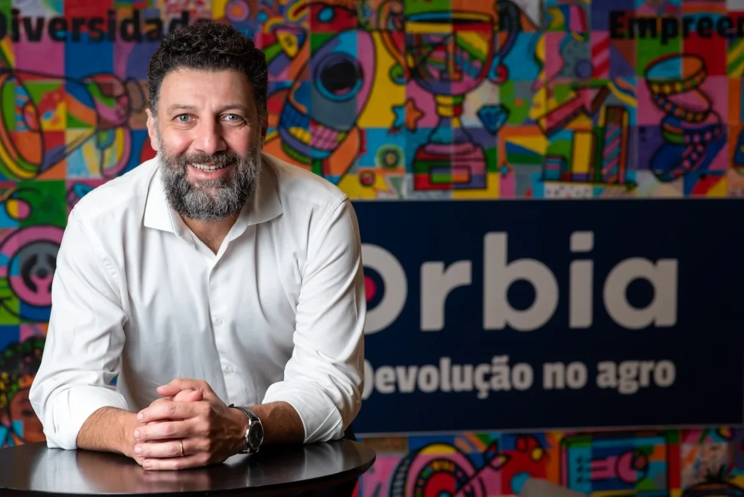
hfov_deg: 23.9
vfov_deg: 16.1
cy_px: 248
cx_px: 372
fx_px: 1757
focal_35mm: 85
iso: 400
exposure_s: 1/200
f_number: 5
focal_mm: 85
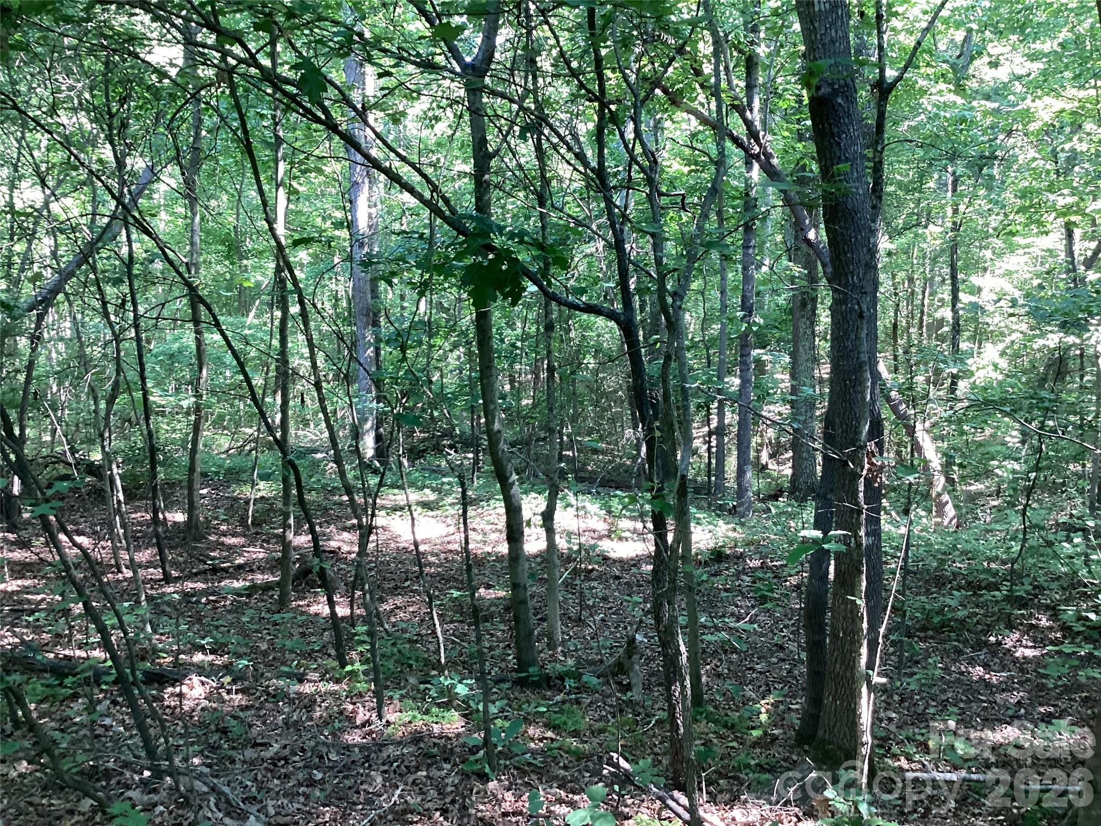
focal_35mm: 31
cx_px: 550
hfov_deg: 58.4
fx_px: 986
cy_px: 413
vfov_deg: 45.4
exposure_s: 1/60
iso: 200
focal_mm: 3.3
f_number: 2.4
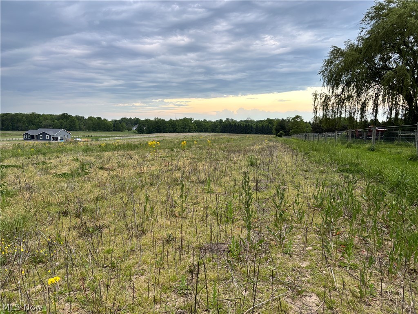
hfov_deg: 67.3
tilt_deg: -6.1
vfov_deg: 53.1
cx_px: 209
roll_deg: -0.7
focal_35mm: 26
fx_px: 314
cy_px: 157
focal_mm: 5.96
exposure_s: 1/121
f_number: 1.6
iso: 125
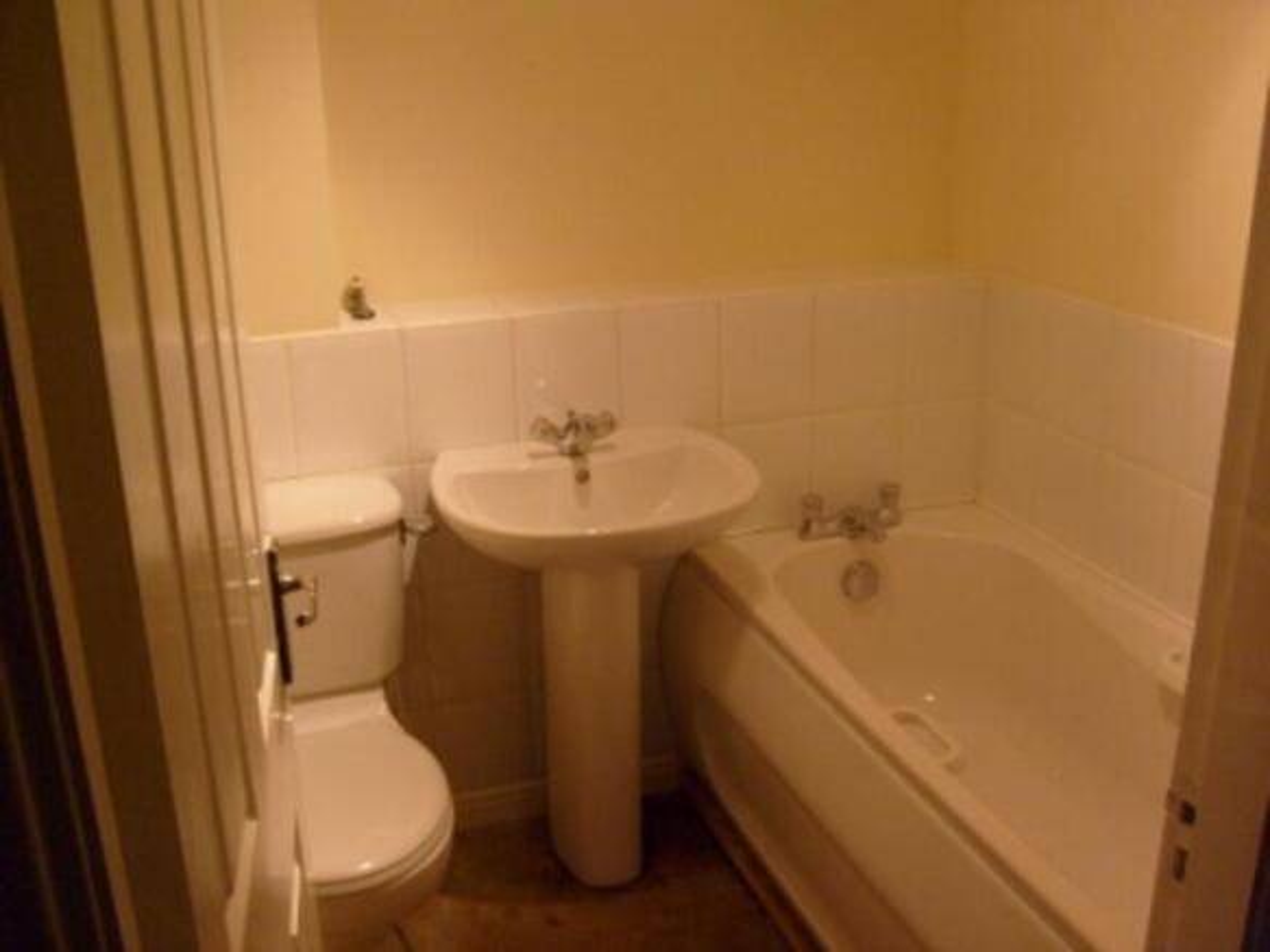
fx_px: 1284
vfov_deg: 40.7
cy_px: 476
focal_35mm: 35
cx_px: 635
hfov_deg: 52.6
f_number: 2.8
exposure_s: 1/45
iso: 160
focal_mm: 5.8
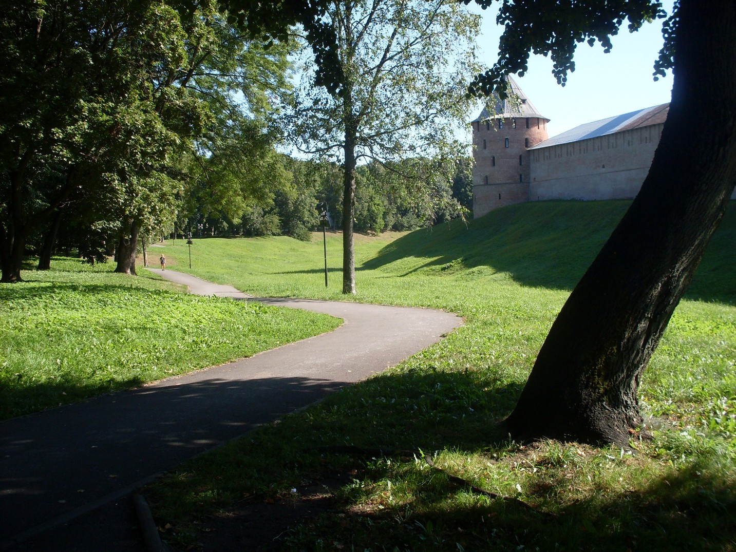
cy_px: 276
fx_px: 808
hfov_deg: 49.0
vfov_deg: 37.7
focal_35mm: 38
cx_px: 368
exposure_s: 1/90
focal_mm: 6.3
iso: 80
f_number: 8.4
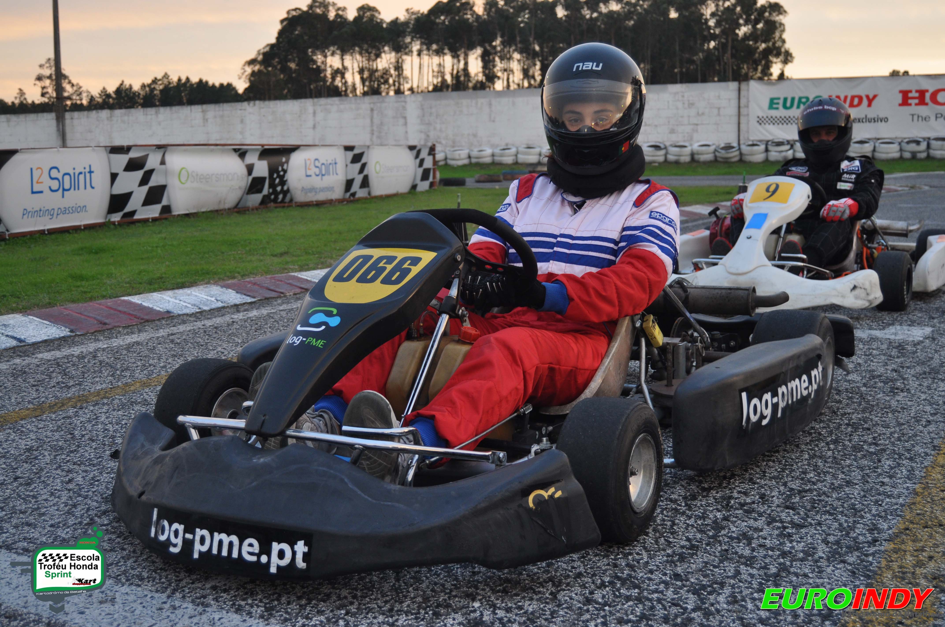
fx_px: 1022
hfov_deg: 49.6
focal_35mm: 39
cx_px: 472
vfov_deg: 34.1
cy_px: 314
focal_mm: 26
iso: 450
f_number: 4
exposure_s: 1/60
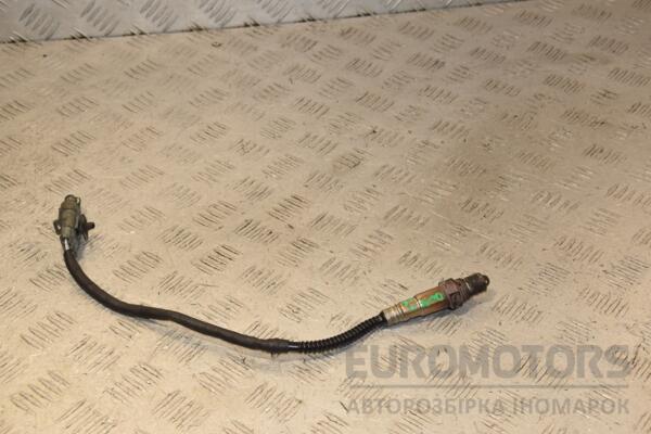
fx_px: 1085
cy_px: 217
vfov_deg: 22.6
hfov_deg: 33.4
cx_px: 326
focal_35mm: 60
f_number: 8
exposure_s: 1/200
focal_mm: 40
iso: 800
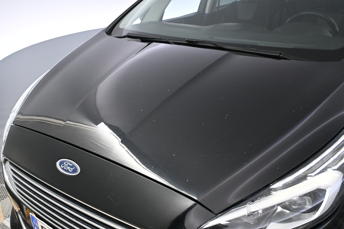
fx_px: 308
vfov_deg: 40.8
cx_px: 172
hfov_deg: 58.3
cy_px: 114
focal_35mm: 32
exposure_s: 1/125
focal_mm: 21.5
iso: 2200
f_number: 4
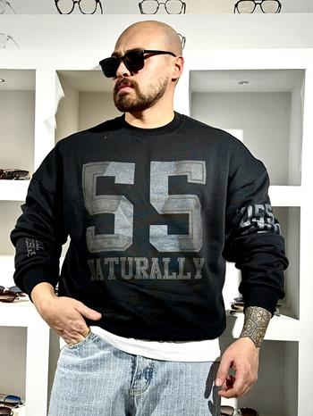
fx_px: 578
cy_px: 208
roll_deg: -1.1
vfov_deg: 39.6
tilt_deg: +0.8
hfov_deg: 30.3
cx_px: 156
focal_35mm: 48
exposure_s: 1/121
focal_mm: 6.76
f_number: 1.78
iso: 50
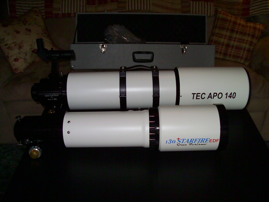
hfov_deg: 51.4
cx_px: 134
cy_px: 101
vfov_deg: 39.7
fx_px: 280
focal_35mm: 36
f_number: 2.7
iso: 80
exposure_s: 1/64
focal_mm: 6
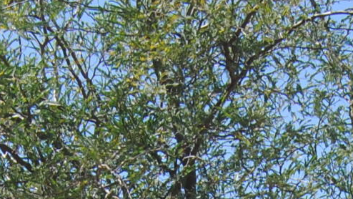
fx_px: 1610
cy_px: 568
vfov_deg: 6.5
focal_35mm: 172
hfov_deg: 12.5
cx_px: 273
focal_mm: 18
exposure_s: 1/250
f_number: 8
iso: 100
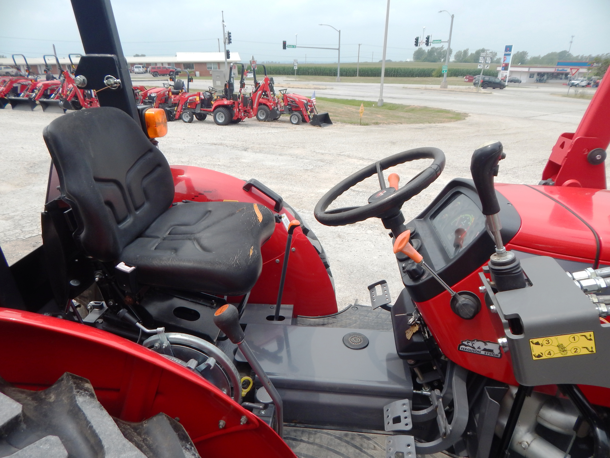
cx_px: 305
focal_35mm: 22
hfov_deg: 76.4
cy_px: 229
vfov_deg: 61.1
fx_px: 388
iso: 125
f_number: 3
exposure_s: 1/800
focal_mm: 4
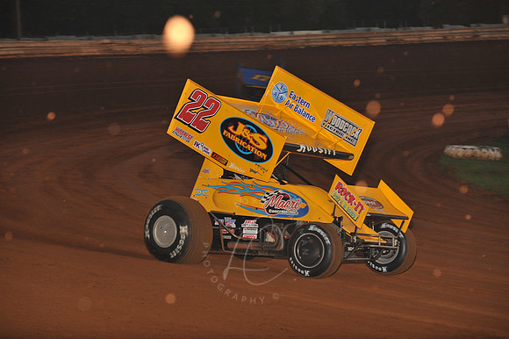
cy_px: 170
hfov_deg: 14.2
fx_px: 2049
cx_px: 254
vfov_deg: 9.5
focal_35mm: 145
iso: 800
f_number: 6.3
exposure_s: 1/320
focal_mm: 145
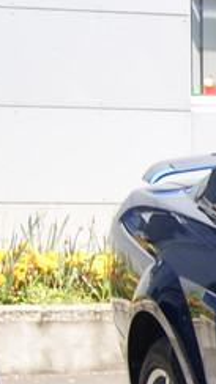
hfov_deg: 5.6
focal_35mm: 186
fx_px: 1897
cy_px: 488
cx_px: 886
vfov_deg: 11.3
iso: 100
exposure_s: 1/80
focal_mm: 24
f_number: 9
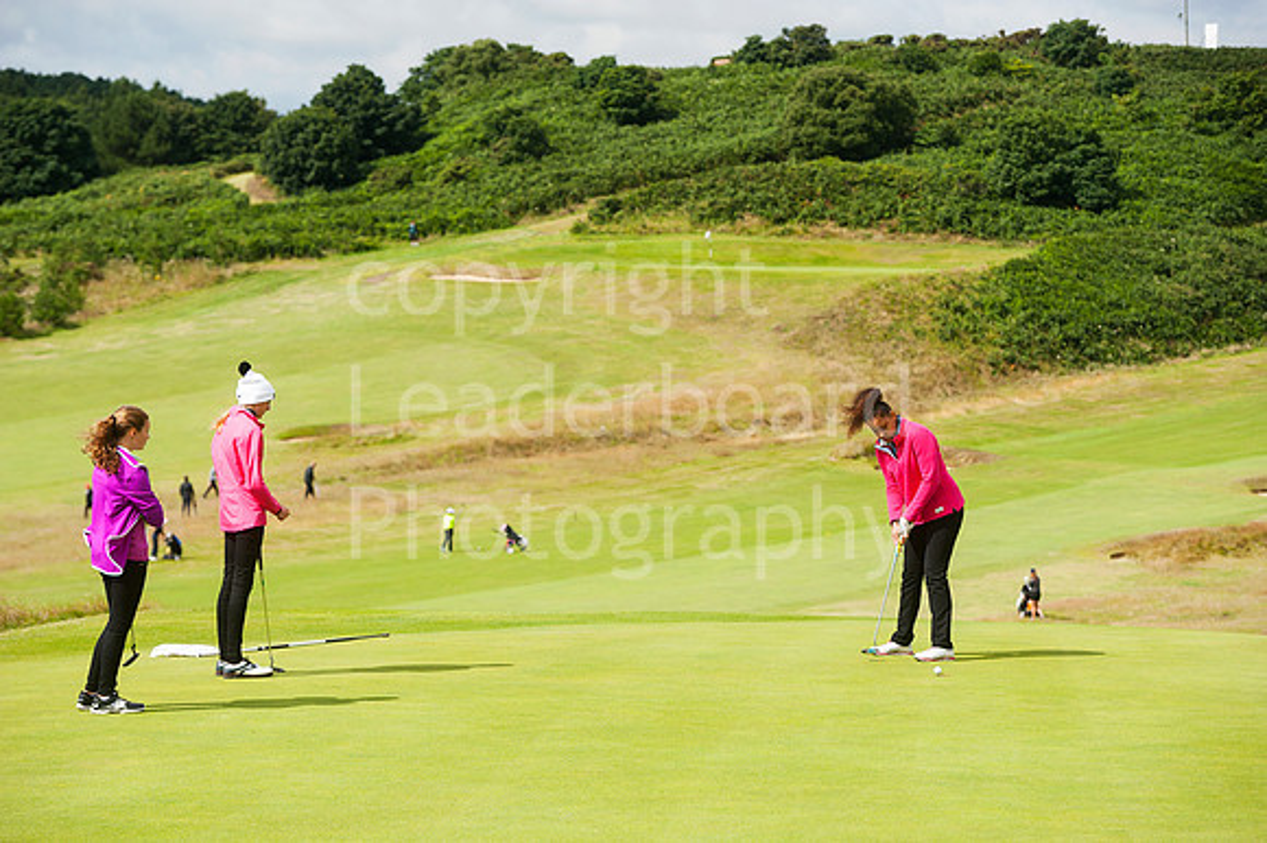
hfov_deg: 17.7
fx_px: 4080
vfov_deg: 11.8
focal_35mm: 116
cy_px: 422
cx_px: 634
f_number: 5.6
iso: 500
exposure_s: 1/2000
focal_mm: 116
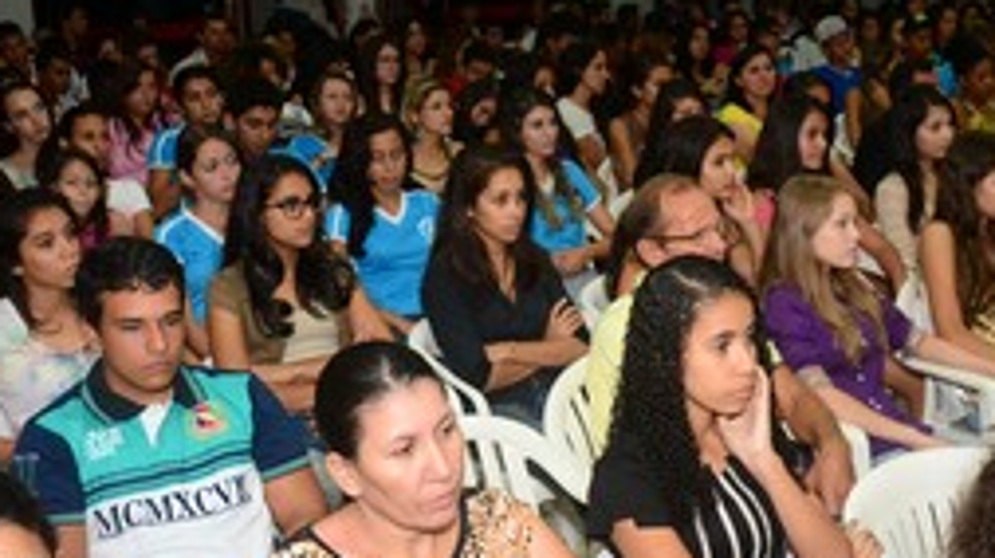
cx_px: 645
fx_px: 1477
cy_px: 389
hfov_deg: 36.9
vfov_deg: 21.3
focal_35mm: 56
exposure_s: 1/60
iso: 1600
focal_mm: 20
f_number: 5.6
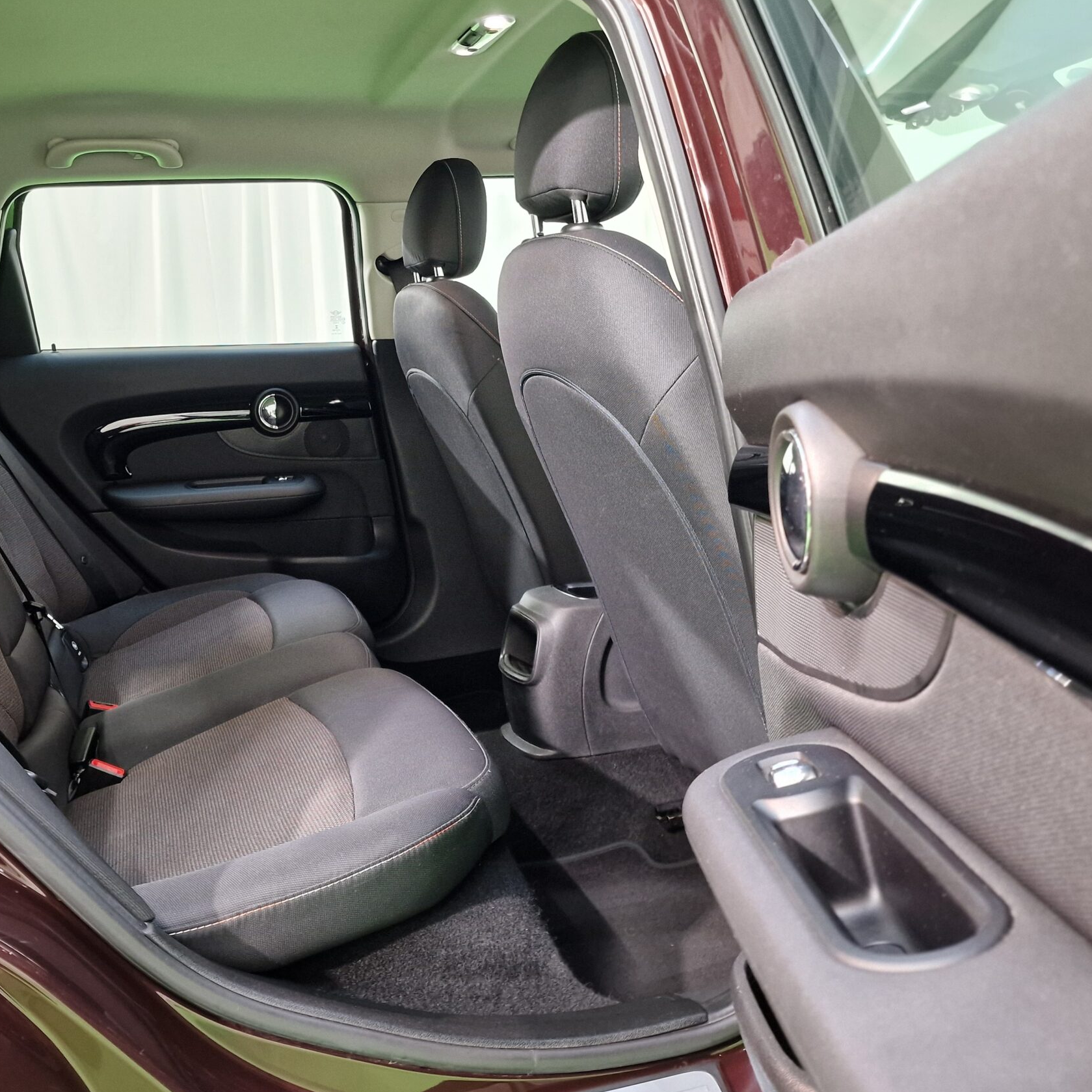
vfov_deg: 52.4
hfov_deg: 52.1
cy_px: 486
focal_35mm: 31
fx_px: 1106
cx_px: 419
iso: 400
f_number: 1.8
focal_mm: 6.4
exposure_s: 1/17
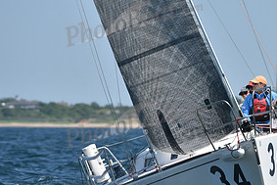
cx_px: 254
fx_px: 5366
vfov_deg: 2.0
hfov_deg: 3.0
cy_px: 58
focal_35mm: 697
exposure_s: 1/1600
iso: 320
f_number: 7.1
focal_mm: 340
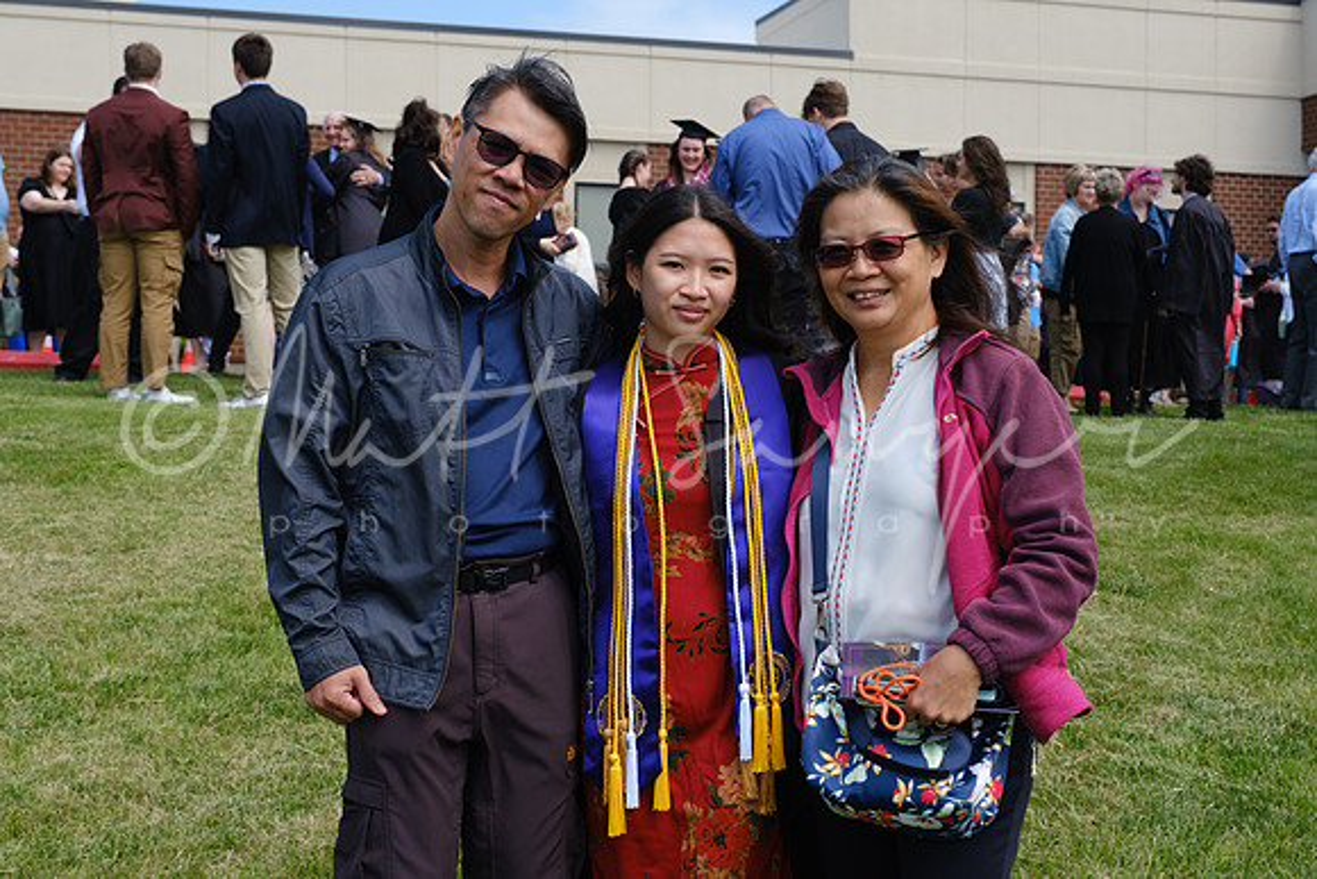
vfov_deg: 27.0
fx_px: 1830
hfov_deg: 39.6
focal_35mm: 50
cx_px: 658
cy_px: 440
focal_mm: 33.2
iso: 200
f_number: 5.6
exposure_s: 1/500
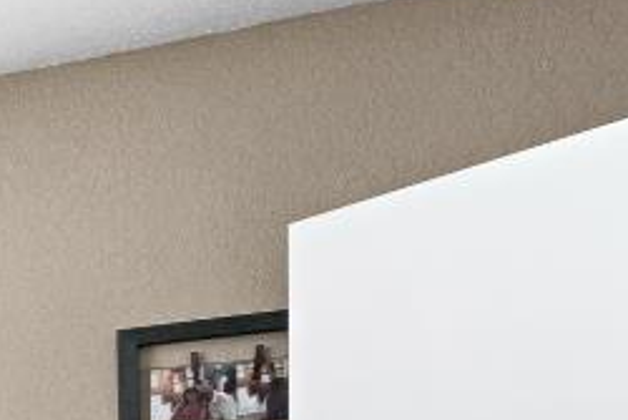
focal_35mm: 90
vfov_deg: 13.7
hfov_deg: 13.7
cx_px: -980
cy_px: 742
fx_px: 1571
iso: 320
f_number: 8
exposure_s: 1/10
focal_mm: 10
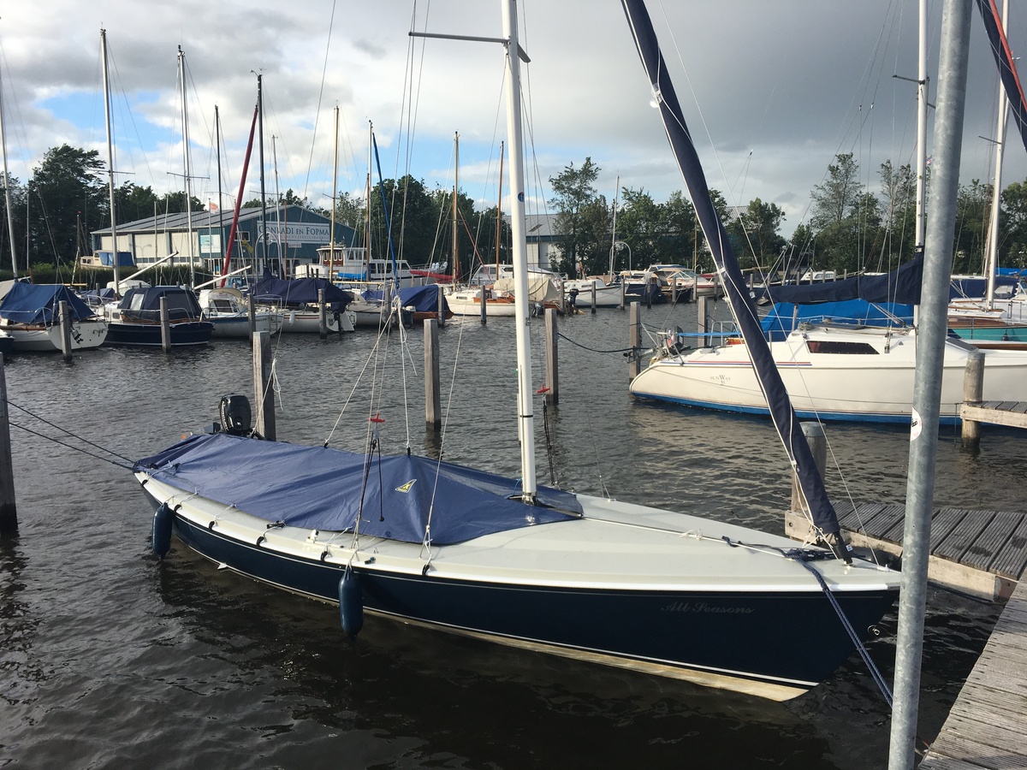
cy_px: 385
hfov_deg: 61.7
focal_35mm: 29
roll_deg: +2.1
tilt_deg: -6.7
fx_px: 860
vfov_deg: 48.2
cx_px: 514
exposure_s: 1/905
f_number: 2.2
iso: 25
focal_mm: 4.15
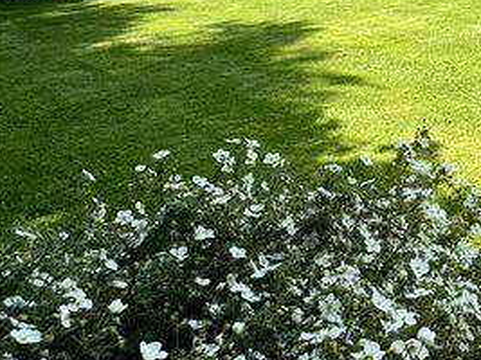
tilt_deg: -5.4
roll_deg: -0.3
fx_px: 583
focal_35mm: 42
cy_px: -34
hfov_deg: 35.6
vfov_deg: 30.7
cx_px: 571
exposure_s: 1/1672
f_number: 2.2
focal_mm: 2.22
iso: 50
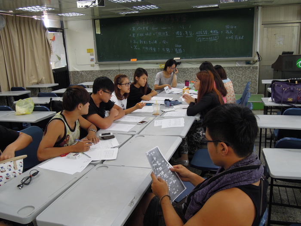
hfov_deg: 58.4
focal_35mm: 31
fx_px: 270
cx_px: 150
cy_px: 113
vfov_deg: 45.4
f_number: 3
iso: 220
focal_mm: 5.5
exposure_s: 1/50
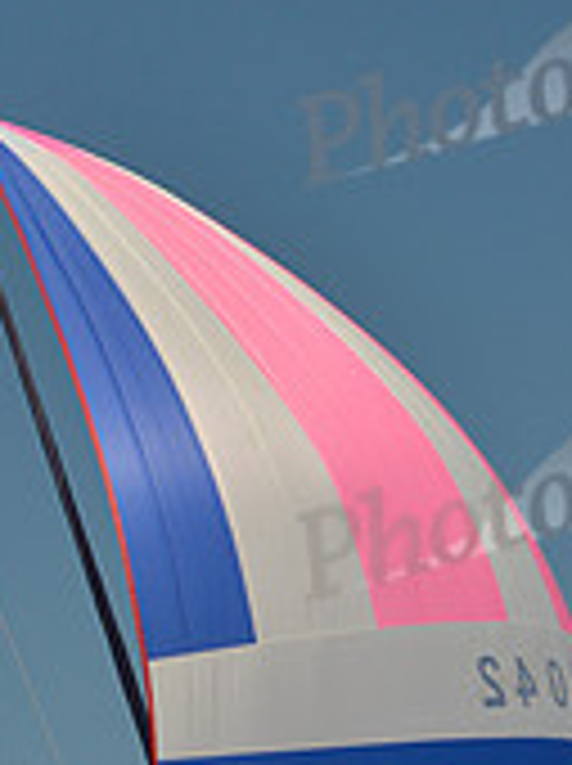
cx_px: 65
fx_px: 5080
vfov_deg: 8.6
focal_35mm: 230
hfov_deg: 6.4
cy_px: 783
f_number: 7.1
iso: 200
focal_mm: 70
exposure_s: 1/800
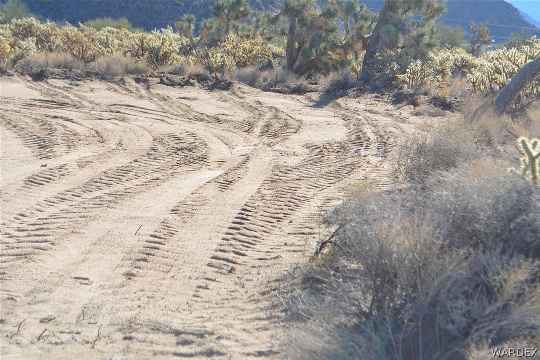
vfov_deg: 16.6
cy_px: 180
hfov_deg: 24.6
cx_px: 270
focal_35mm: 82
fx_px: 1238
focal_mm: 55
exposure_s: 1/125
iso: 100
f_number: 8
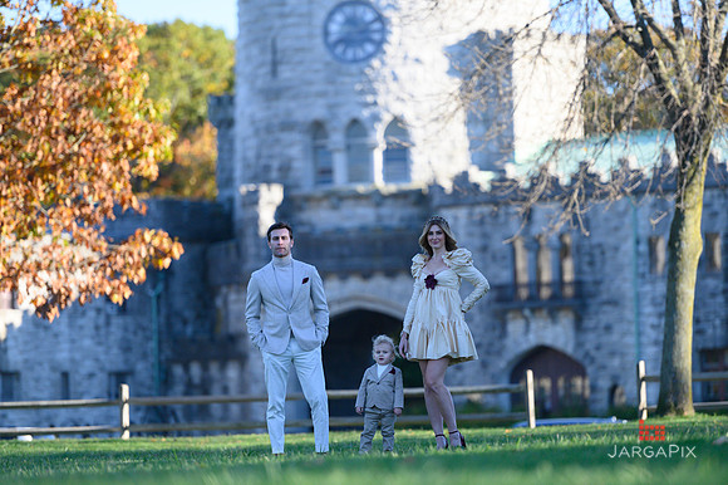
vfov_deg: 6.9
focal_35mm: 200
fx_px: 4042
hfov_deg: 10.3
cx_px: 364
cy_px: 242
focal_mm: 200
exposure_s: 1/6400
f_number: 3.2
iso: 1600
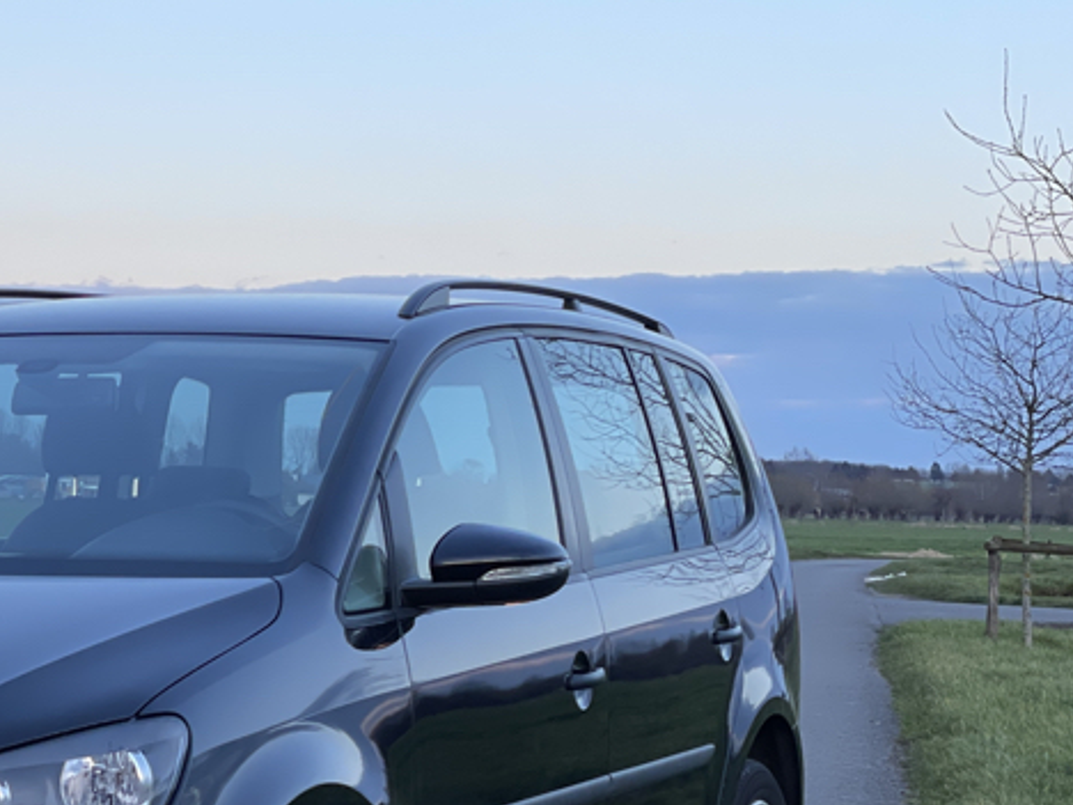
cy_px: 619
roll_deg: -1.2
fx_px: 3472
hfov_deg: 17.2
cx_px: 32
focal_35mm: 112
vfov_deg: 13.2
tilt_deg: -0.6
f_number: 2
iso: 25
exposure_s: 1/172
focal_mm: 6
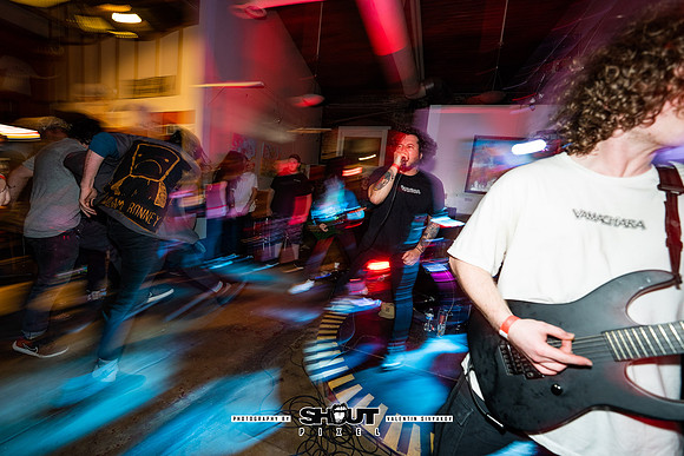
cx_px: 342
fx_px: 266
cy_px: 228
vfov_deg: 81.2
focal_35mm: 14
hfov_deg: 104.2
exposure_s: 1/13
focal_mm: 14
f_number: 2.8
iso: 800
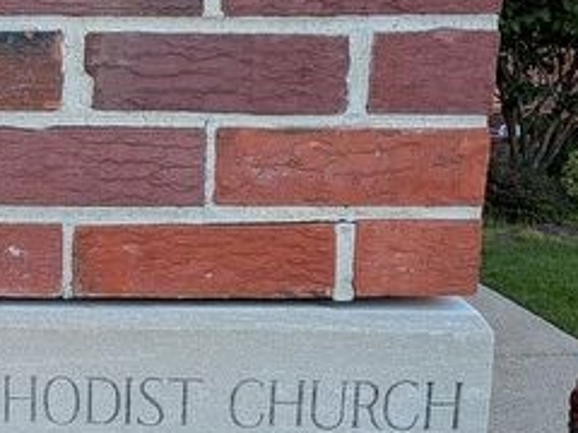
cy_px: 416
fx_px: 1336
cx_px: 63
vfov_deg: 18.0
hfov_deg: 23.8
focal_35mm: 80
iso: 25
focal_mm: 4.53
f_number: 1.7
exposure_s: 1/172
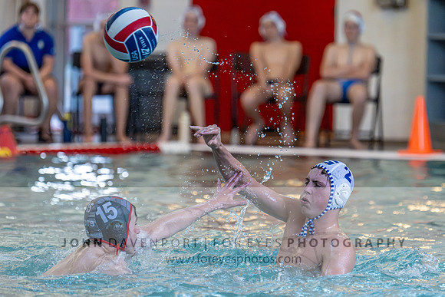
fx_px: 3618
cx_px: 271
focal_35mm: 293
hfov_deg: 7.0
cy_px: 161
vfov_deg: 4.7
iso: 9000
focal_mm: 240
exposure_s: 1/1000
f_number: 4
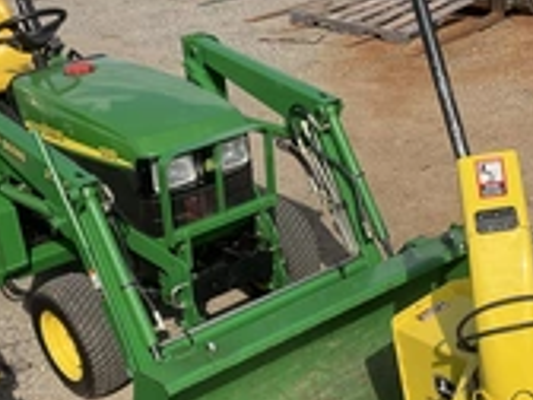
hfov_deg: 28.1
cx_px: 317
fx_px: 1062
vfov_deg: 21.2
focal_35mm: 69
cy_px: 283
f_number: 1.8
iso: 25
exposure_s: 1/1912
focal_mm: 3
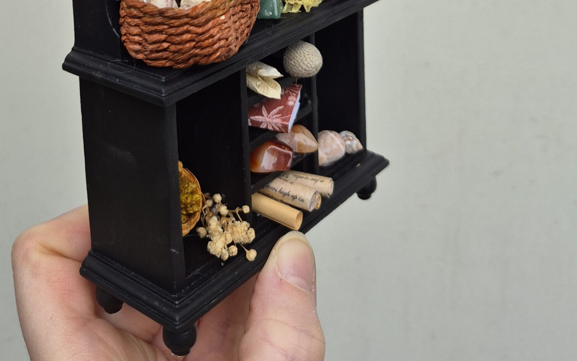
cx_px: 232
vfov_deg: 24.5
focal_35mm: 45
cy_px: -122
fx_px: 708
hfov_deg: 44.1
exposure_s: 1/180
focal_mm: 5.4
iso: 125
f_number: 1.8
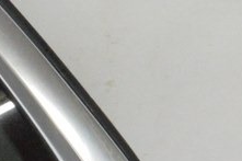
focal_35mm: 181
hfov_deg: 10.4
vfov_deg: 7.6
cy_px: 110
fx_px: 1216
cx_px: -250
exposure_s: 1/20
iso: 6400
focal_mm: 26
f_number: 20
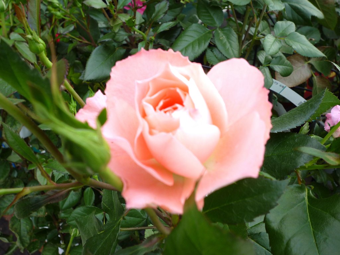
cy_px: 128
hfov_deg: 44.8
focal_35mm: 42
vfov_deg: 34.3
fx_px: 413
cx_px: 170
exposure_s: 1/40
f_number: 4.1
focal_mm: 7.3
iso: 80
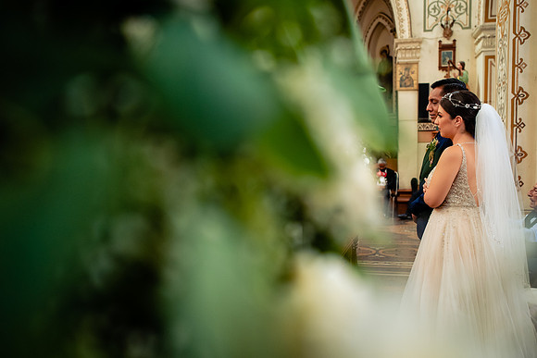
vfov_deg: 35.5
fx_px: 561
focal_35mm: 38
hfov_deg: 51.2
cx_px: 268
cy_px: 179
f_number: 2.8
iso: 1250
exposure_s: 1/100
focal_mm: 35
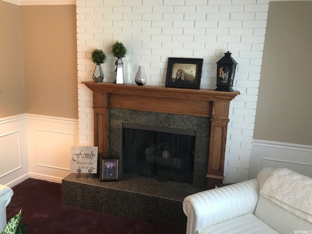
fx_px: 252
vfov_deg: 49.7
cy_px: 117
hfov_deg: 63.4
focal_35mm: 28
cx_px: 156
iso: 40
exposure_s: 1/24
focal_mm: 3.99
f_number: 1.8
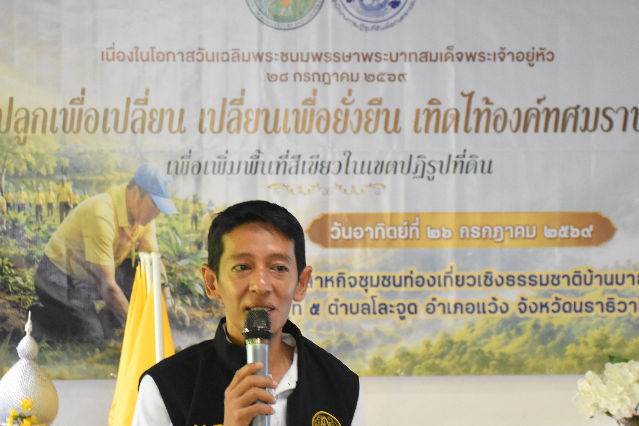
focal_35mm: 137
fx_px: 2432
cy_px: 250
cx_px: 281
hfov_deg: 15.0
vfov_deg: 10.0
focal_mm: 56
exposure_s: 1/100
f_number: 4.8
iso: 3200
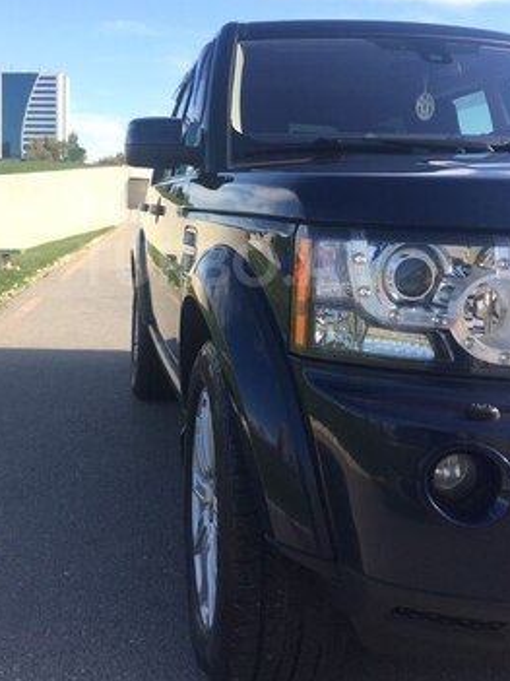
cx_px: 227
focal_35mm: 41
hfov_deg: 35.1
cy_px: 264
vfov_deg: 45.5
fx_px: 806
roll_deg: +0.6
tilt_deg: -6.8
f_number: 2.2
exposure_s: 1/805
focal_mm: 4.15
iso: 32
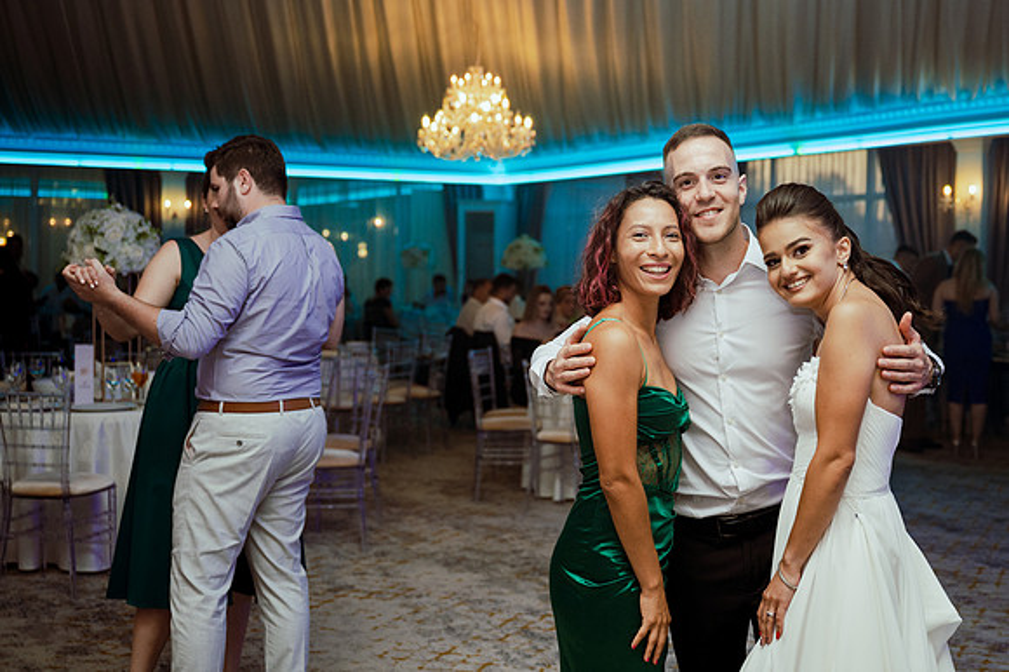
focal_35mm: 49
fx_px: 1373
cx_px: 592
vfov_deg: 27.5
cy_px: 314
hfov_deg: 40.2
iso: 1600
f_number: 2.8
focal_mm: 40
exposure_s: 1/160
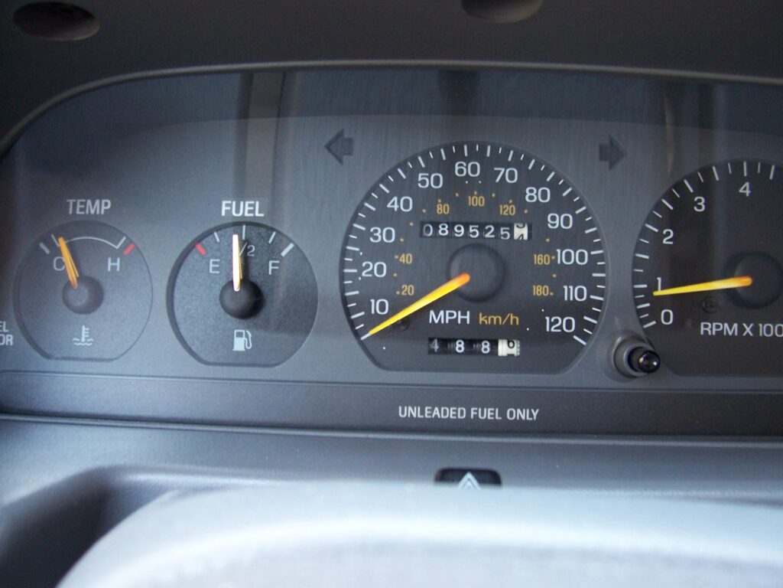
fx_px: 769
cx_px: 392
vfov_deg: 41.8
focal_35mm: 34
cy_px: 294
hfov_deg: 54.0
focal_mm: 5.6
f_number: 2.7
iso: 160
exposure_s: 1/30
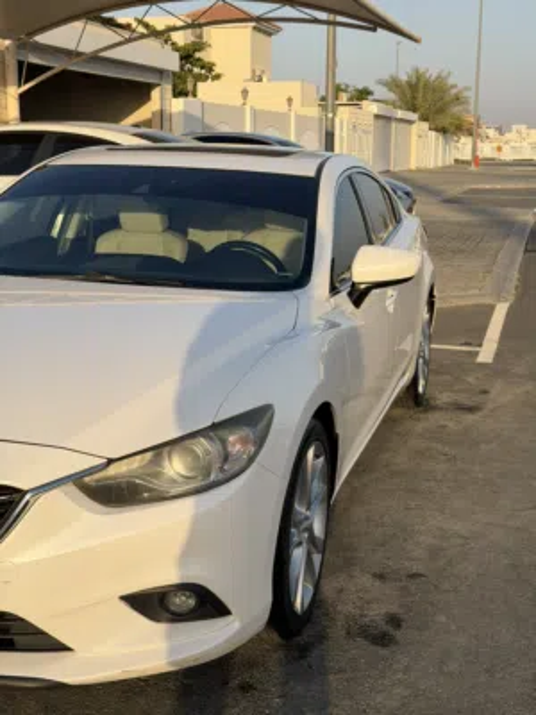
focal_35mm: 48
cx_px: 268
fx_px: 991
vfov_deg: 39.7
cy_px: 358
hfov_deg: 30.3
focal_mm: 6.76
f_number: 1.78
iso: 64
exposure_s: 1/2976
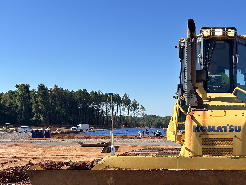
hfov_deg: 36.1
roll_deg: +0.3
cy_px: 158
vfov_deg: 28.2
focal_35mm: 50
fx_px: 355
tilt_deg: -6.4
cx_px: 216
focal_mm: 5.7
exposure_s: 1/2915
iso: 50
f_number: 1.5
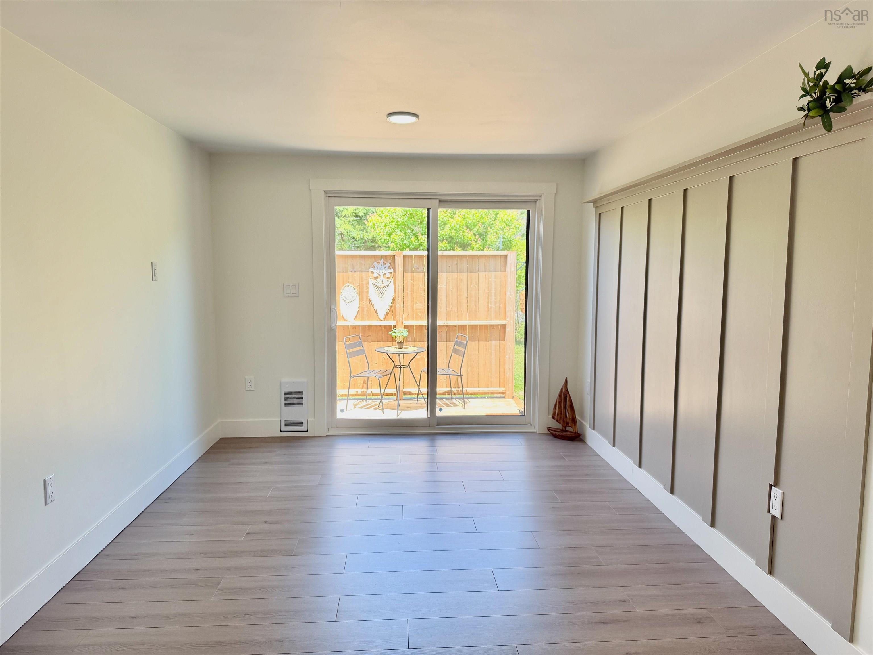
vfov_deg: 56.8
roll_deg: -0.1
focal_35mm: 24
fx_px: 605
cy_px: 328
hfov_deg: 71.6
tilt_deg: -5.3
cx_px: 436
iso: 100
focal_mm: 6.76
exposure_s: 1/180
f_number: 1.78
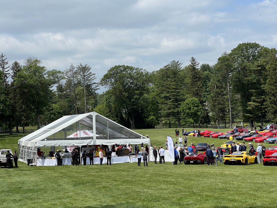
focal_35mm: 77
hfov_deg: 25.3
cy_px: 104
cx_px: 138
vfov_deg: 19.1
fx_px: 616
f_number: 2.8
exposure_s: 1/919
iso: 32
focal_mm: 9
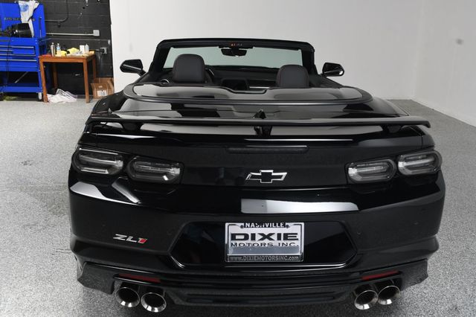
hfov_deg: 53.2
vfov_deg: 36.8
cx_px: 238
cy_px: 158
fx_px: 476
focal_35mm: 36
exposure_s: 1/160
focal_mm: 24
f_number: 10
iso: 100
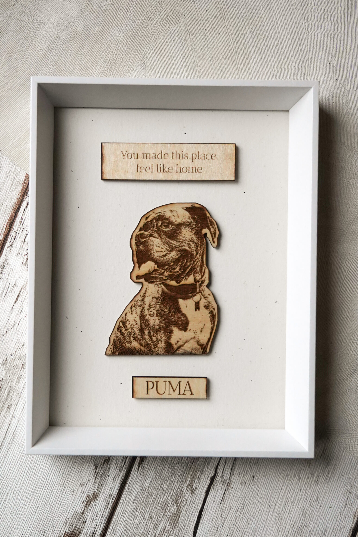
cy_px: 288
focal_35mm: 43
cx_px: 174
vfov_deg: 45.4
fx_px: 641
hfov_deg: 31.2
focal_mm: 26
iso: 2000
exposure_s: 1/160
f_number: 2.8
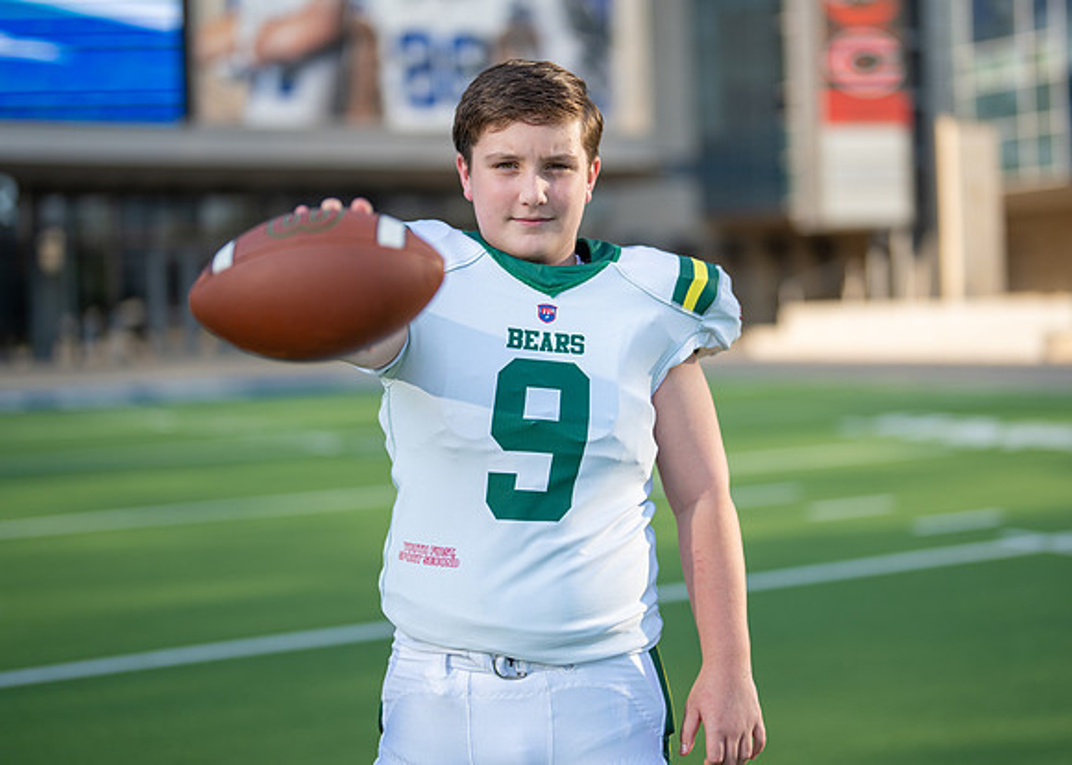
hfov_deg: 31.7
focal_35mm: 62
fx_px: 1884
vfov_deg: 23.0
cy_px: 356
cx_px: 585
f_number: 1.2
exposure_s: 1/4000
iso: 100
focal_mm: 50
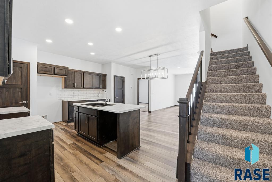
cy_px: 91
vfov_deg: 81.2
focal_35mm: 14
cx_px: 136
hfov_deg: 104.2
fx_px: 106
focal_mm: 14
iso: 160
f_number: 7.1
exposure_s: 1/30
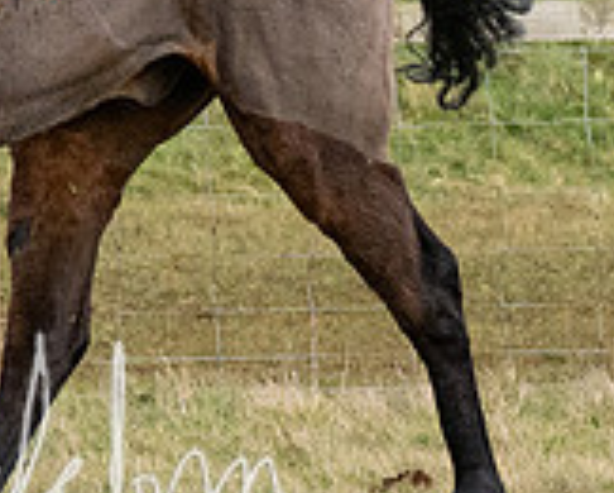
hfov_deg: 2.5
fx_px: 14082
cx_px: -90
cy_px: -36
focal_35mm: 774
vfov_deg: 2.0
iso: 800
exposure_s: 1/2000
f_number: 5
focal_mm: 90
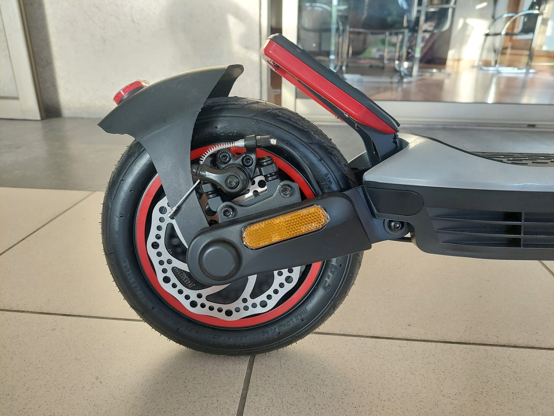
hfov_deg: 69.4
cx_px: 277
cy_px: 208
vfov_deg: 54.9
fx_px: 400
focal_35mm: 25
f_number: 1.8
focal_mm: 5.23
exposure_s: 1/60
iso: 400
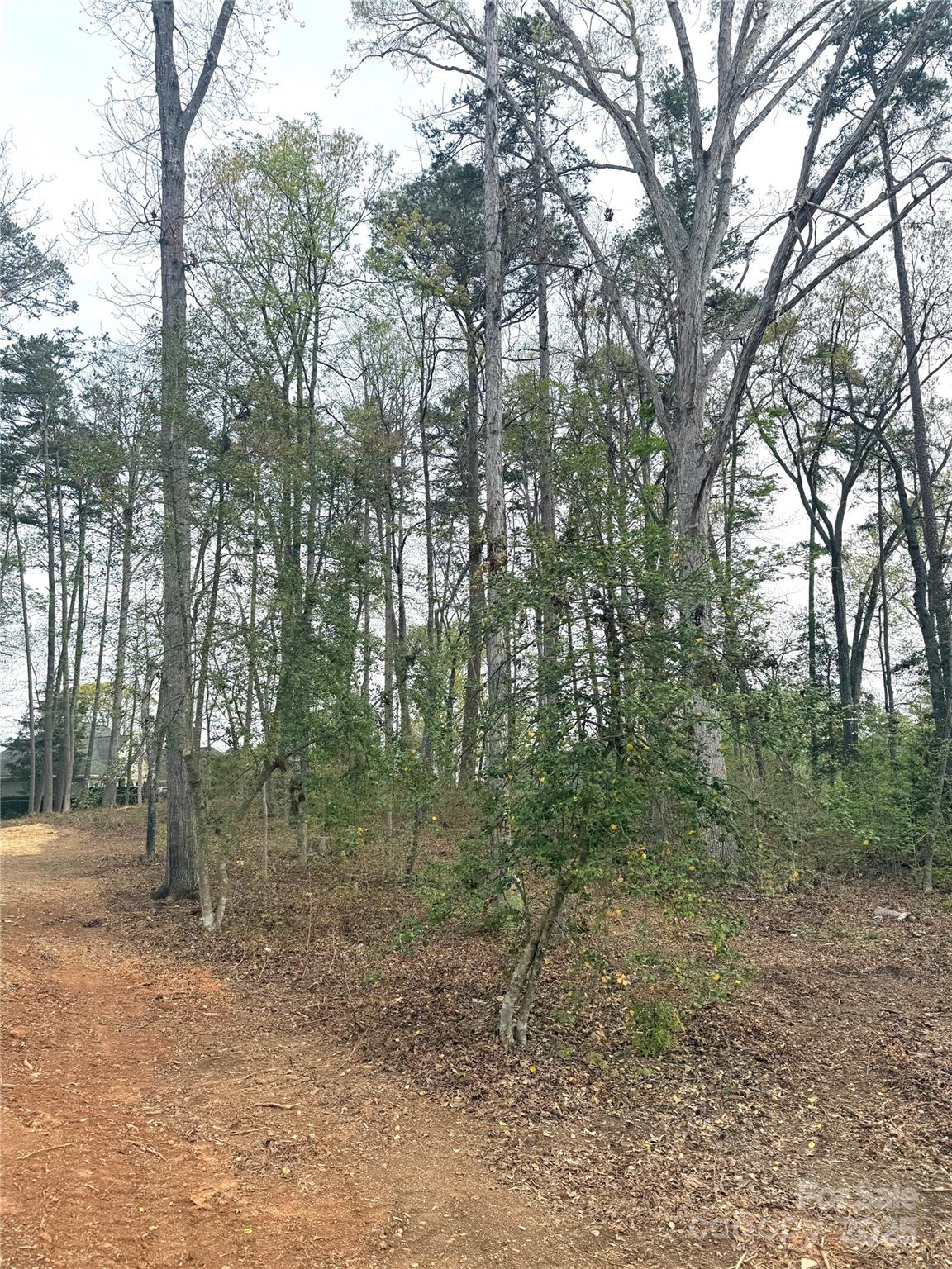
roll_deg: +1.4
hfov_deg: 56.8
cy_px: 634
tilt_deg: +12.0
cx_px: 476
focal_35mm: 24
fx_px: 880
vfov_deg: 71.6
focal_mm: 6.76
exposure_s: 1/2370
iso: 80
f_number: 1.78
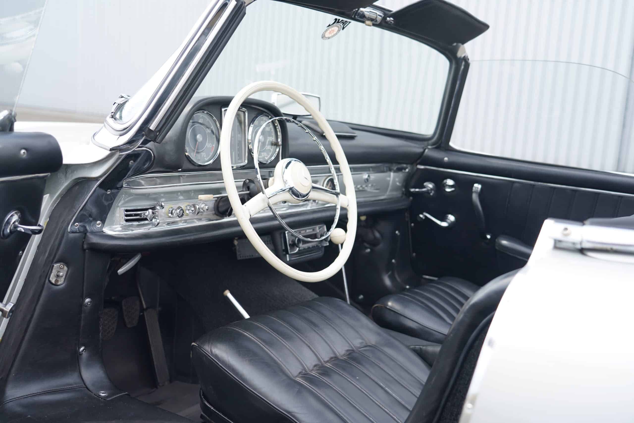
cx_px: 317
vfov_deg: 34.2
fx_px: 687
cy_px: 212
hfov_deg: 49.6
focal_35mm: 39
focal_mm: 39
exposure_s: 1/80
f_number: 4.5
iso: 100
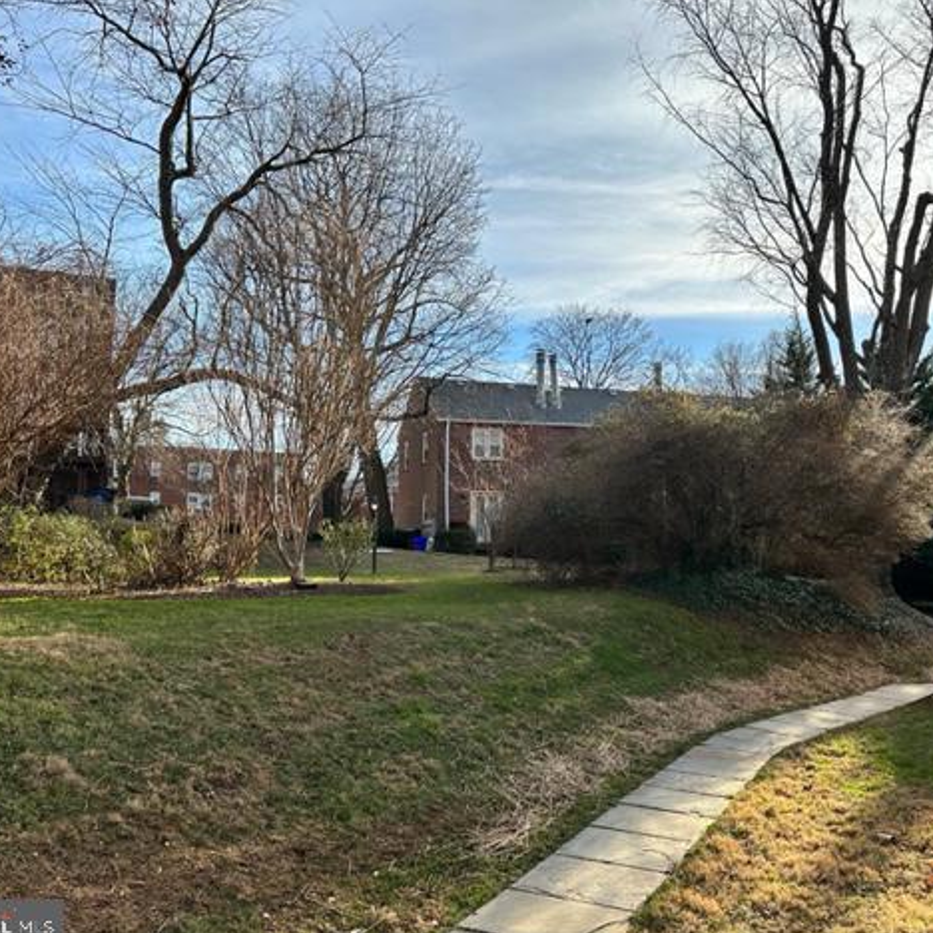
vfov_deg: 55.6
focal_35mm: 29
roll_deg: +0.2
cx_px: 546
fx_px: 884
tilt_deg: +3.0
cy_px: 472
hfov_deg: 55.3
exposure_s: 1/2525
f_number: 1.78
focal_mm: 6.86
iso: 80
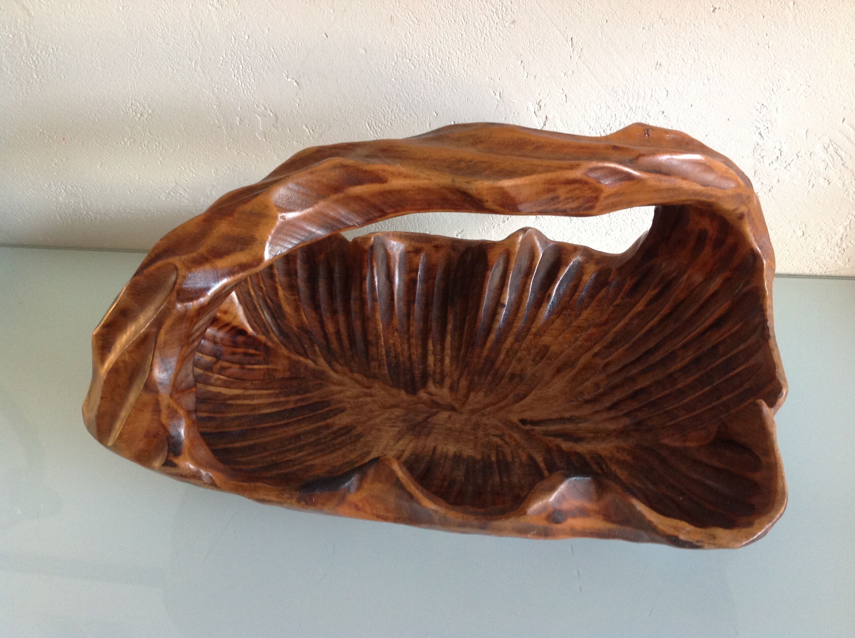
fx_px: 863
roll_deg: +3.4
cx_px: 428
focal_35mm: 35
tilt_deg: -38.9
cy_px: 319
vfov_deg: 40.6
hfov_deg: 52.7
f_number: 2.4
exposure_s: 1/15
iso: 160
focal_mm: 4.28
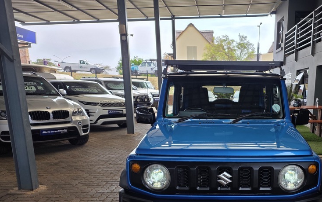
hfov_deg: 55.1
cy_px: 155
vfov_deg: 36.3
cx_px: 224
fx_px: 298
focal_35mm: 34
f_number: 1.7
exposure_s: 1/1228
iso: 80
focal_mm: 6.25
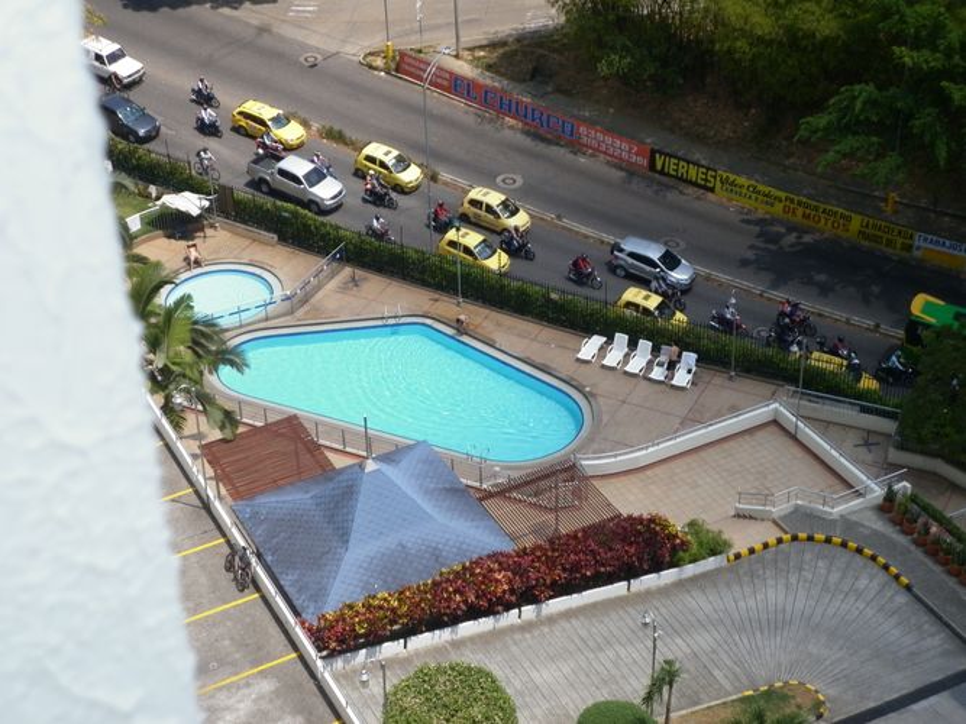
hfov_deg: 31.2
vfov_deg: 23.6
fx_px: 1730
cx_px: 483
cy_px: 362
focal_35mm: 62
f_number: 4.4
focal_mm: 11.1
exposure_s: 1/640
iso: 80
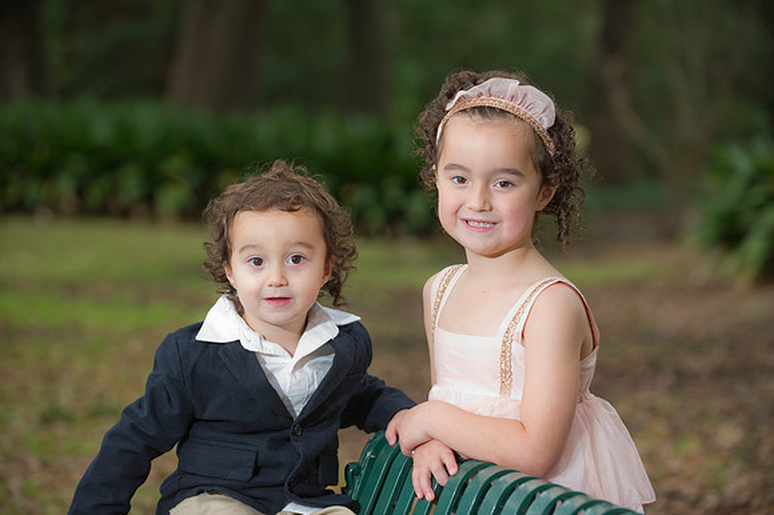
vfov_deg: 11.8
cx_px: 387
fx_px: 2492
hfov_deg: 17.7
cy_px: 258
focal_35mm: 116
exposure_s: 1/200
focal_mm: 116
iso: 400
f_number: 3.2
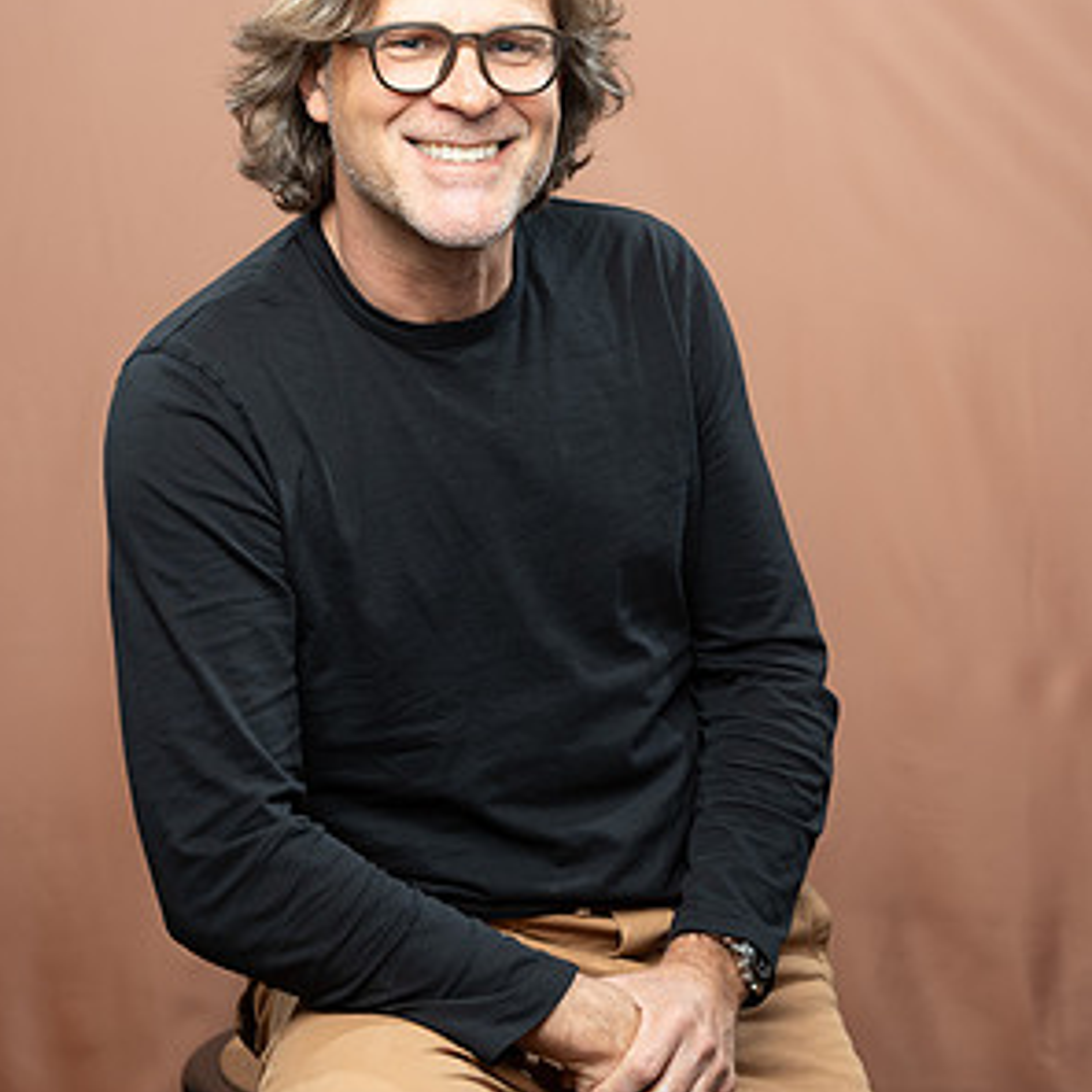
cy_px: 542
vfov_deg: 19.5
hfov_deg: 19.5
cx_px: 542
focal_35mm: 89
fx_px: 3176
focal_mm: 69
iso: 320
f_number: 4
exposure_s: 1/160
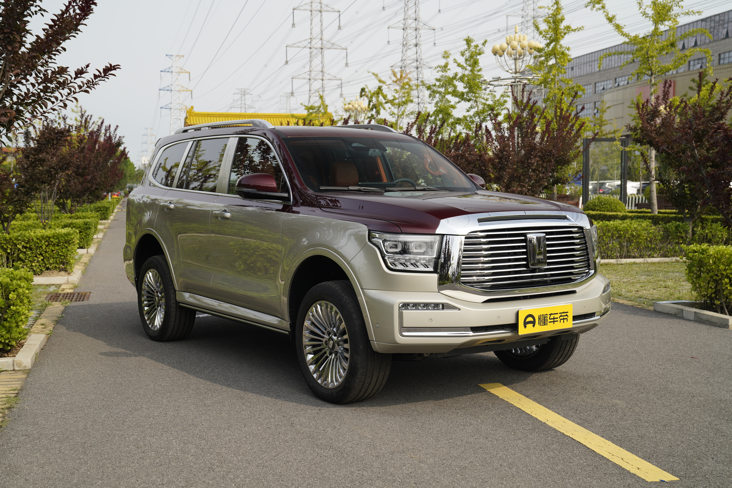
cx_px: 366
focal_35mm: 43
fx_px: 874
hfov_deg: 45.4
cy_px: 244
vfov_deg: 31.2
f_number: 5.6
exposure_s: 1/200
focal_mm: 43
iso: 100
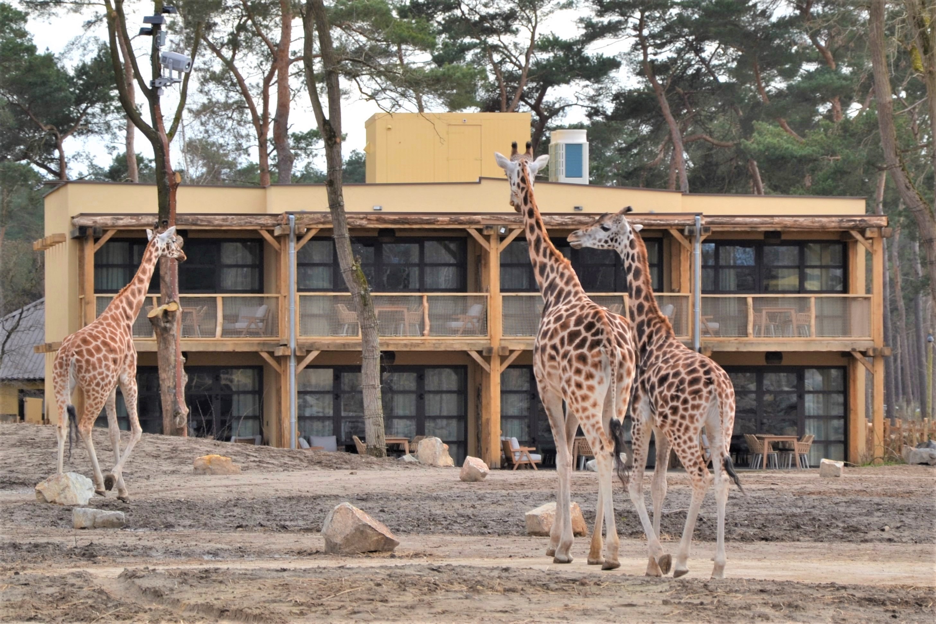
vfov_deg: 8.7
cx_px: 468
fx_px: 4095
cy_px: 312
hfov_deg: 13.0
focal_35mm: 158
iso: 100
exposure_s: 1/200
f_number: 6.3
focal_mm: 105
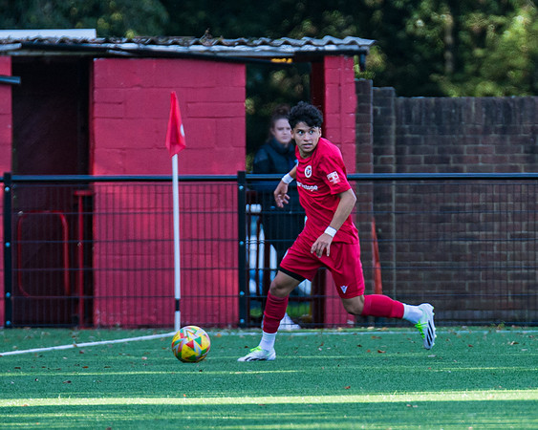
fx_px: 15166
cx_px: 488
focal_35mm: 953
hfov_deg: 2.0
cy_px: 205
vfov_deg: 1.6
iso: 400
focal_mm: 300
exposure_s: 1/640
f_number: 4
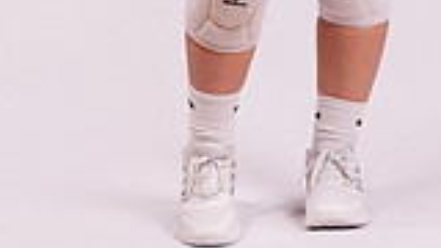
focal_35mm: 206
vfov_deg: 5.7
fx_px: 2409
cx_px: 322
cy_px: -331
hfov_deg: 10.4
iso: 200
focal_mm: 70
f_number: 6.3
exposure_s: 1/200
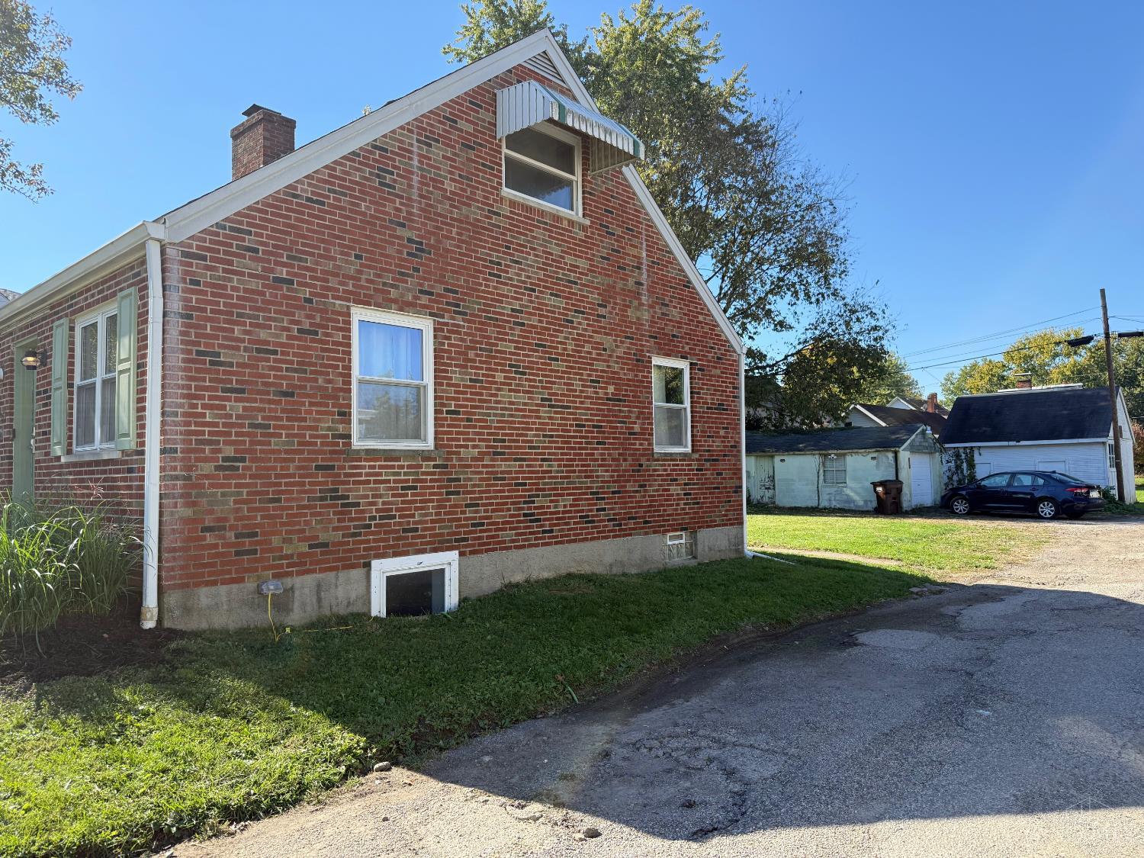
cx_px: 572
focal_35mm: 24
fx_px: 793
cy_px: 429
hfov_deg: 71.6
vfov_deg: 56.8
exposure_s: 1/1585
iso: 100
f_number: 1.78
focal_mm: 6.76
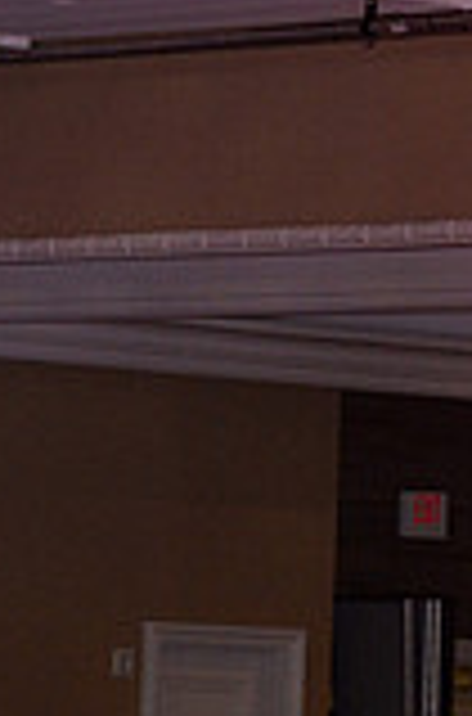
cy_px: 1013
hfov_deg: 4.1
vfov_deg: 6.1
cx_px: 155
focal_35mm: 336
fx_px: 6651
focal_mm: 92
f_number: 6.3
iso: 2000
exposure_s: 1/250
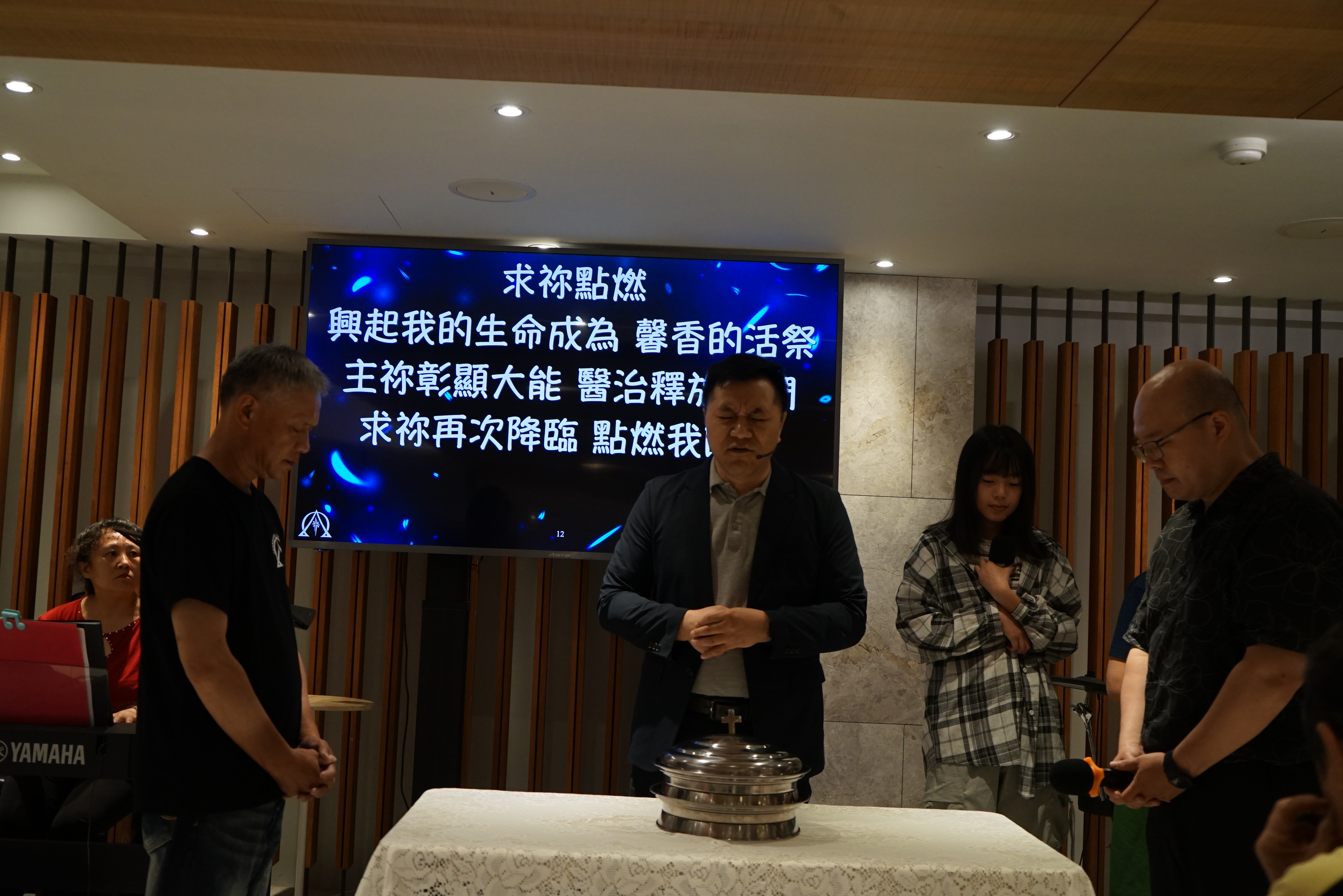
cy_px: 448
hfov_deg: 53.1
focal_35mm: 36
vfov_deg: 36.9
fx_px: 1343
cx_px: 672
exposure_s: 1/160
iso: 1600
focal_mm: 36
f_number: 4
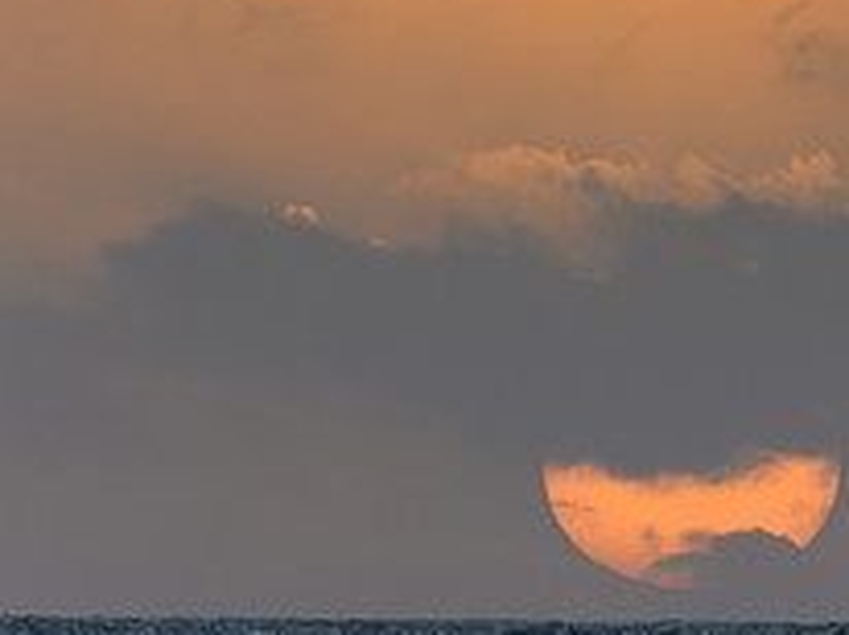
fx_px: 30083
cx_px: 865
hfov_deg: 1.6
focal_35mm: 1228
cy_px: 340
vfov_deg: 1.2
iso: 160
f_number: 10
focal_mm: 300
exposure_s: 1/125
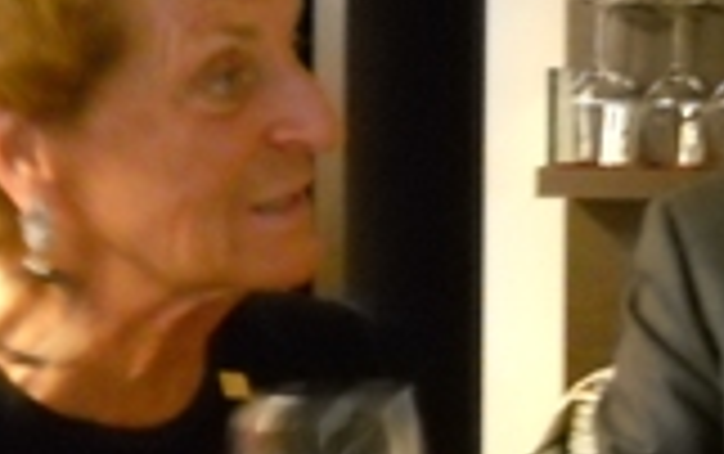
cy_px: 315
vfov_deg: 10.8
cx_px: 571
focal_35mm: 121
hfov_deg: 17.1
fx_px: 2390
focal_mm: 6.72
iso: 800
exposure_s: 1/9
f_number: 3.1
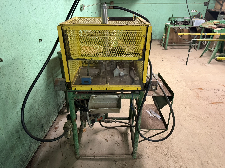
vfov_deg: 56.8
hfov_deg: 71.6
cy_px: 84
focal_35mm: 24
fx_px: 156
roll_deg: -0.6
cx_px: 112
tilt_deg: -28.4
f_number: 1.78
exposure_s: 1/60
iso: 640
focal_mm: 6.76
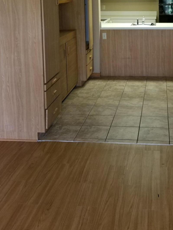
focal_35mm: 49
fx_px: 326
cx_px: 131
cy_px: 23
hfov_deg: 29.2
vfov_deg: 36.5
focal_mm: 4.3
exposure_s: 1/20
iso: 160
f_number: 1.7
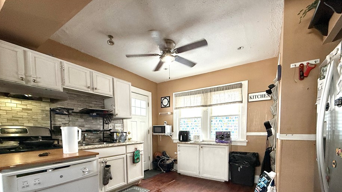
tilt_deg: -3.9
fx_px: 154
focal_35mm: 17
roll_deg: +0.5
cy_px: 140
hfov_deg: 95.9
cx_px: 167
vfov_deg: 60.9
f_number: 2.2
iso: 200
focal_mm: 2.22
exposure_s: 1/120
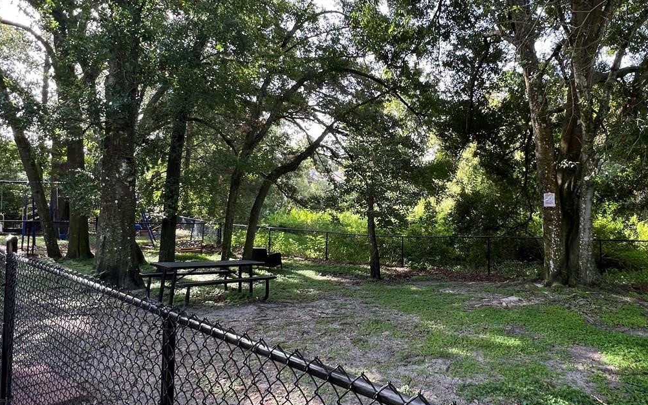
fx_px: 388
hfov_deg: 78.4
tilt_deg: +1.6
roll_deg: -0.7
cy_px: 191
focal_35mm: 22
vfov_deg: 55.0
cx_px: 401
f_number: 1.8
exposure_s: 1/99
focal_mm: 1.57
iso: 50
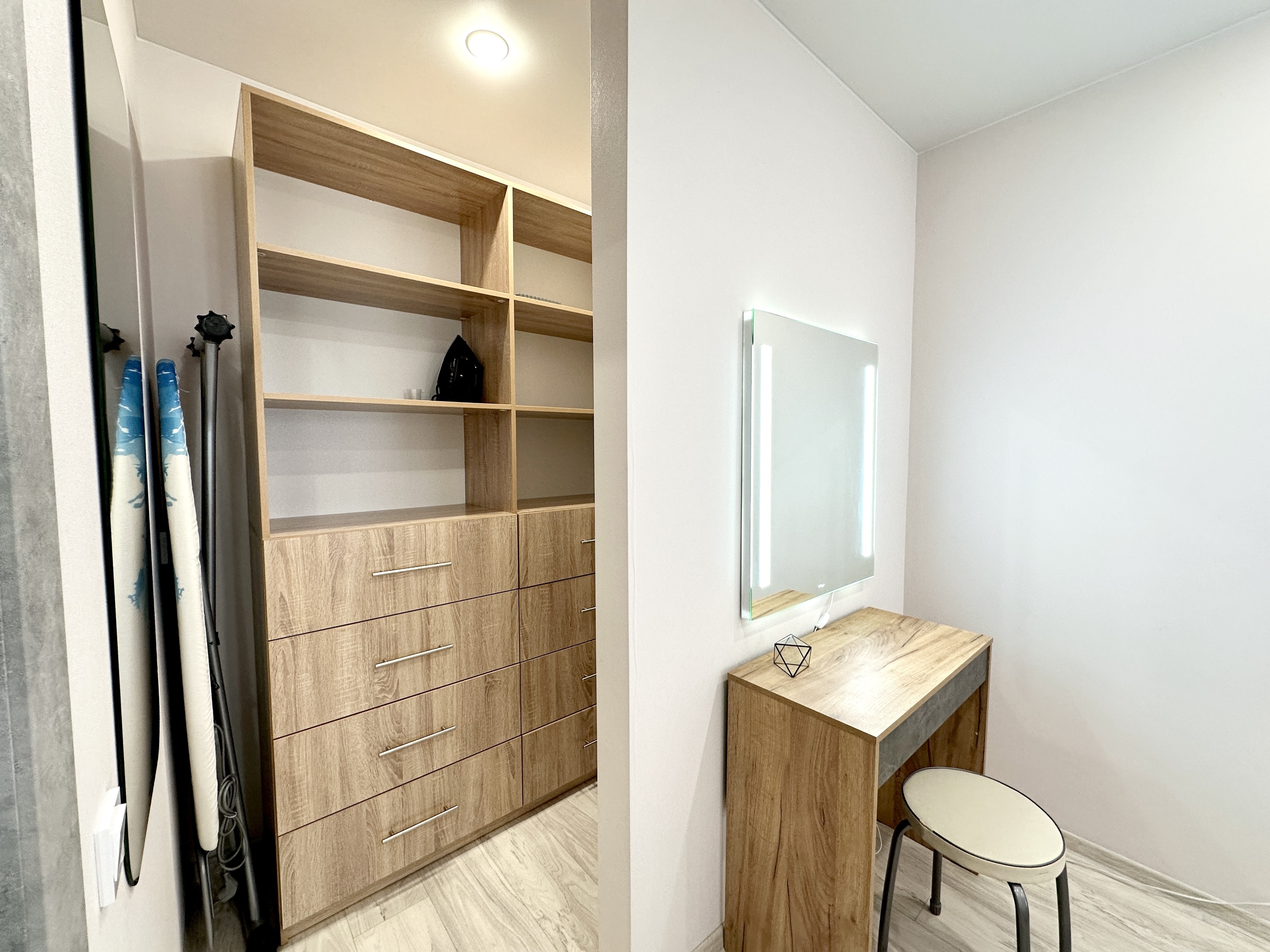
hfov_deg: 102.1
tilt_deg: -3.3
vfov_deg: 85.7
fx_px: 514
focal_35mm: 14
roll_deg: +0.7
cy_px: 476
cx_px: 635
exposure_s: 1/100
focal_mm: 2.22
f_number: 2.2
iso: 125
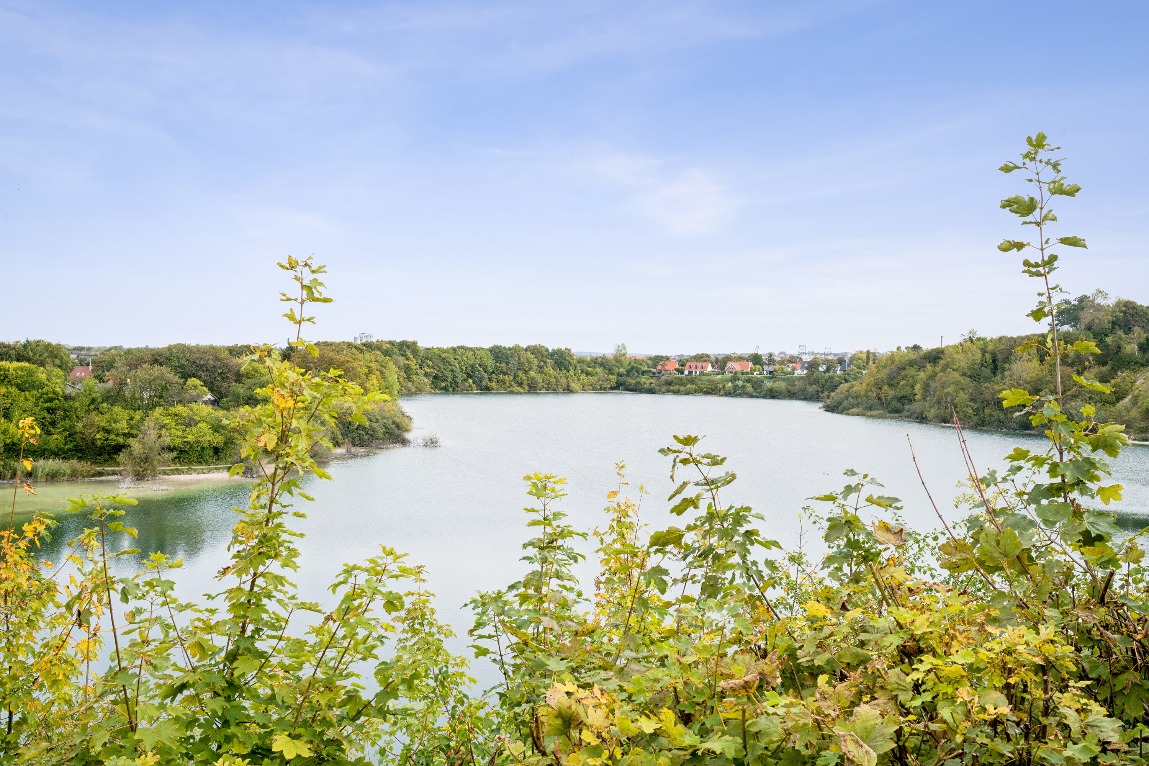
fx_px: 1245
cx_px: 574
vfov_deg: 34.2
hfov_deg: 49.6
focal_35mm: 39
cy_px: 383
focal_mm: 39
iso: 500
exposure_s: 1/160
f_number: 11
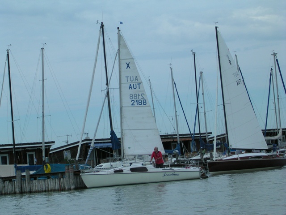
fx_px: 917
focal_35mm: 111
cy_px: 108
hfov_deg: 17.7
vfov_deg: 13.3
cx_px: 143
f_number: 4.8
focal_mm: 16.8
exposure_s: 1/521
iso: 100
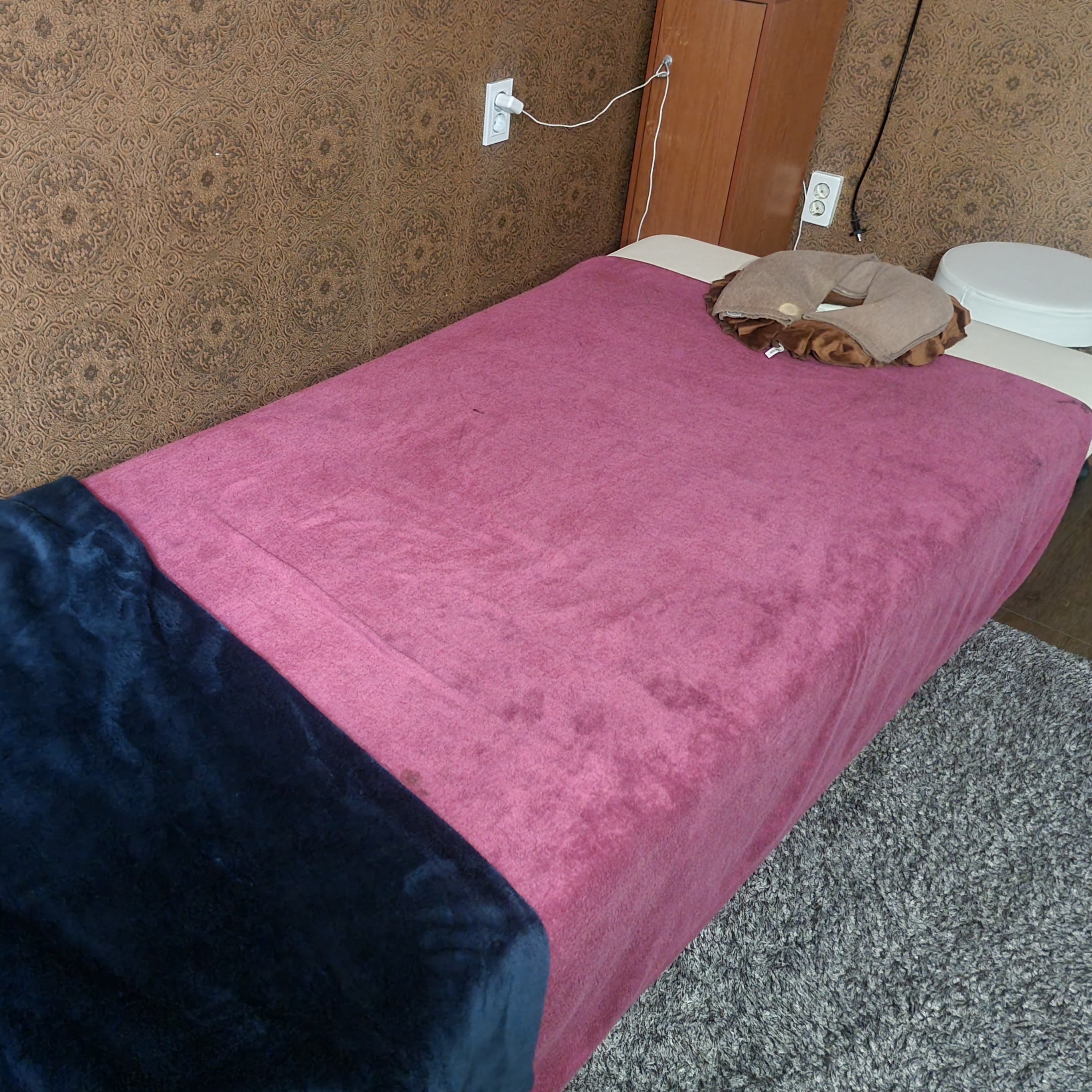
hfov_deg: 51.1
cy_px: 521
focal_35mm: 31
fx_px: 1106
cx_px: 326
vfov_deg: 52.5
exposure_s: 1/13
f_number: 1.8
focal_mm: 6.7
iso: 1250
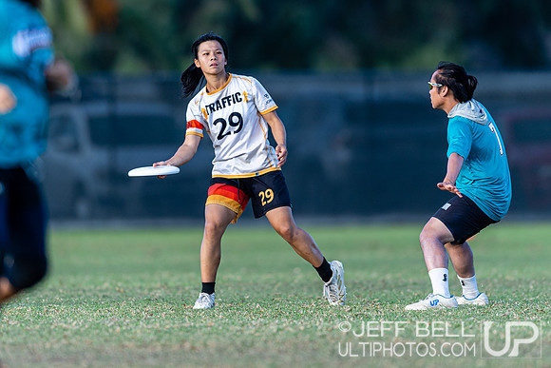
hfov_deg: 3.0
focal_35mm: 685
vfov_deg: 2.0
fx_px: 10484
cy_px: 156
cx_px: 264
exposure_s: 1/1000
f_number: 2.8
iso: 250
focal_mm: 400
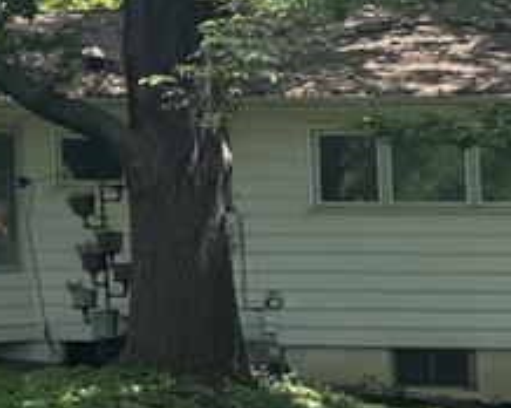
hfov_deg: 15.2
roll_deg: -0.4
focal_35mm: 110
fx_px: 1662
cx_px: -406
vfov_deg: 13.8
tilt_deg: +5.0
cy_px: 16
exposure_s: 1/1425
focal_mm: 6.76
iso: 80
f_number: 1.78
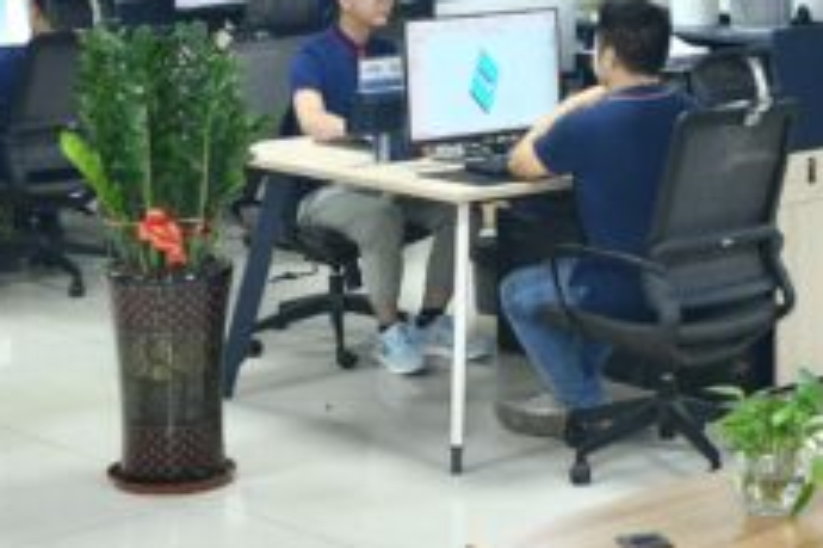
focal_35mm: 107
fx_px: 2444
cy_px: 20
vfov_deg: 12.6
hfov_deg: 19.0
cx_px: 555
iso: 400
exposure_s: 1/13
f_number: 8
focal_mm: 24
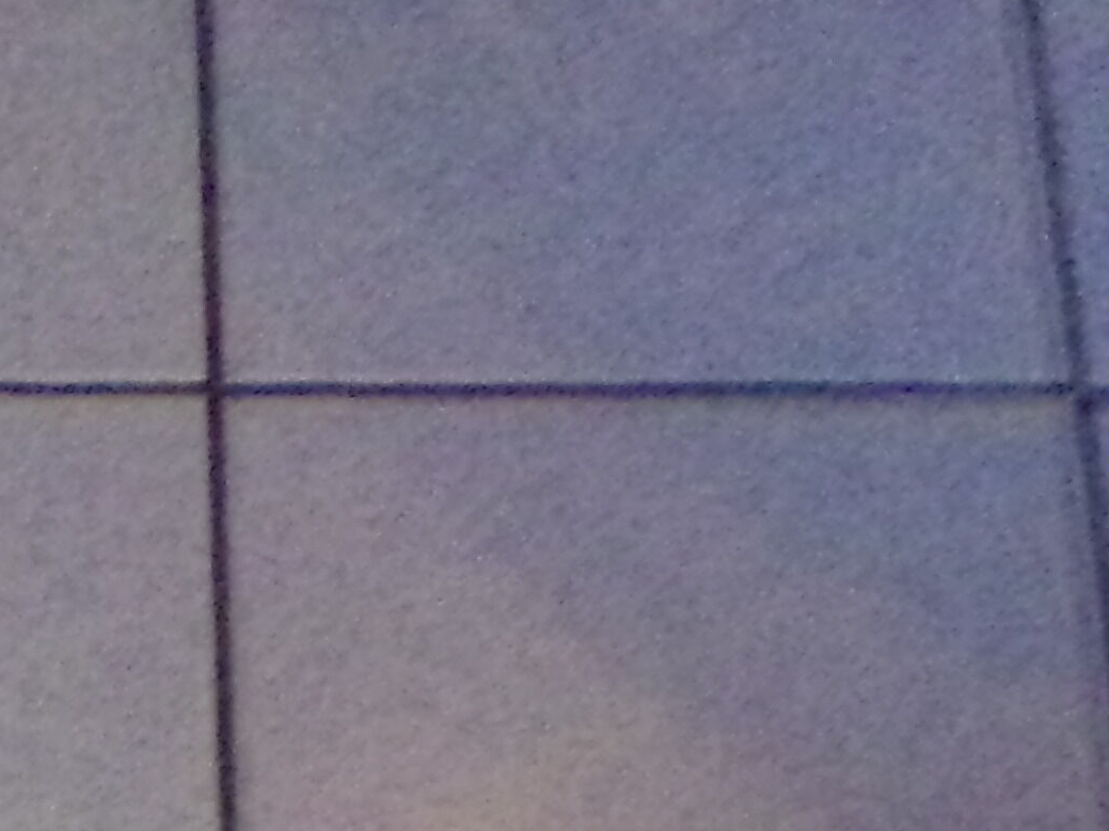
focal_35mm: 119
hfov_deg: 12.8
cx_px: -1542
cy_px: 2057
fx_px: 3812
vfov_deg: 10.5
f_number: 3
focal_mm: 4.3
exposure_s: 1/60
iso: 800
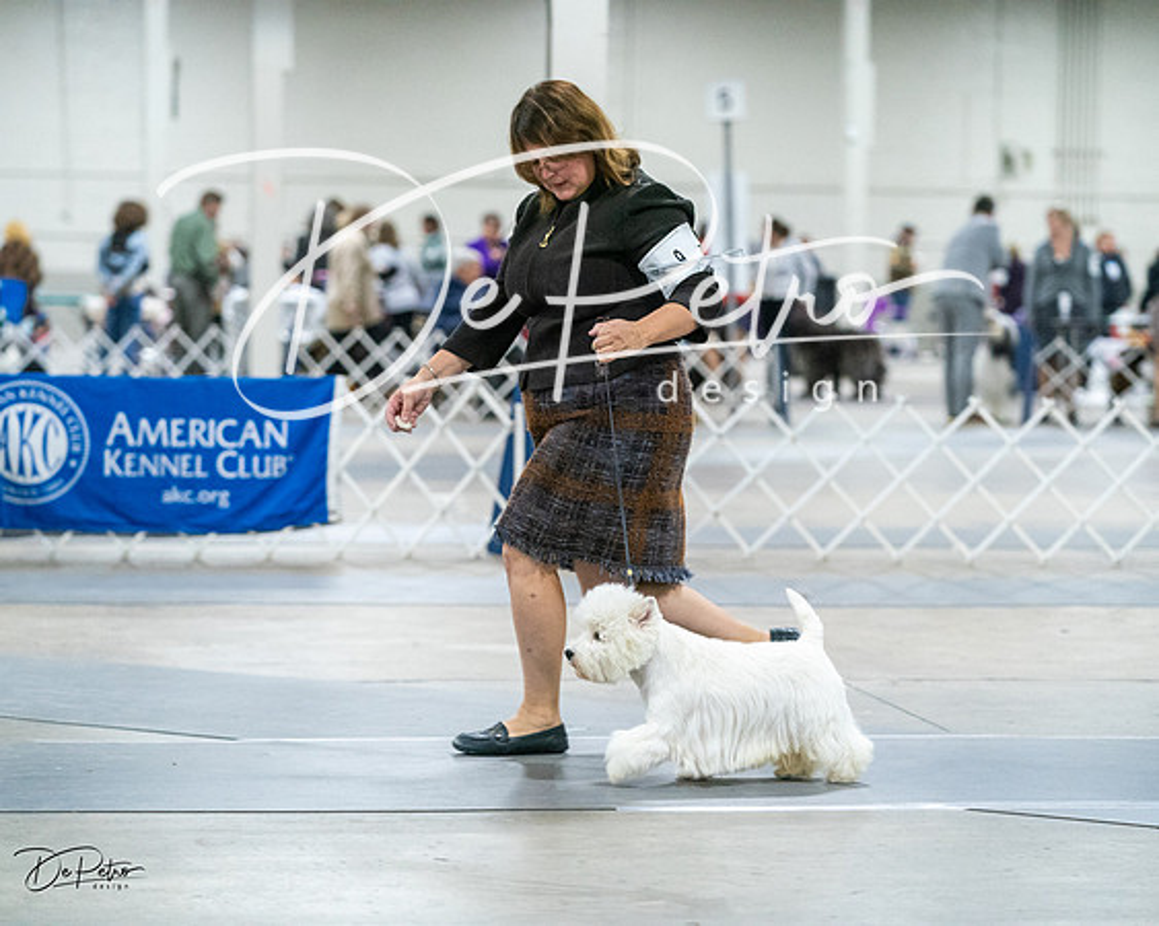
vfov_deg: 13.2
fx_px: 4016
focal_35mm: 117
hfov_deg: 16.4
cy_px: 463
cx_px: 580
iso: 6400
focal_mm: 104
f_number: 3.2
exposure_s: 1/250
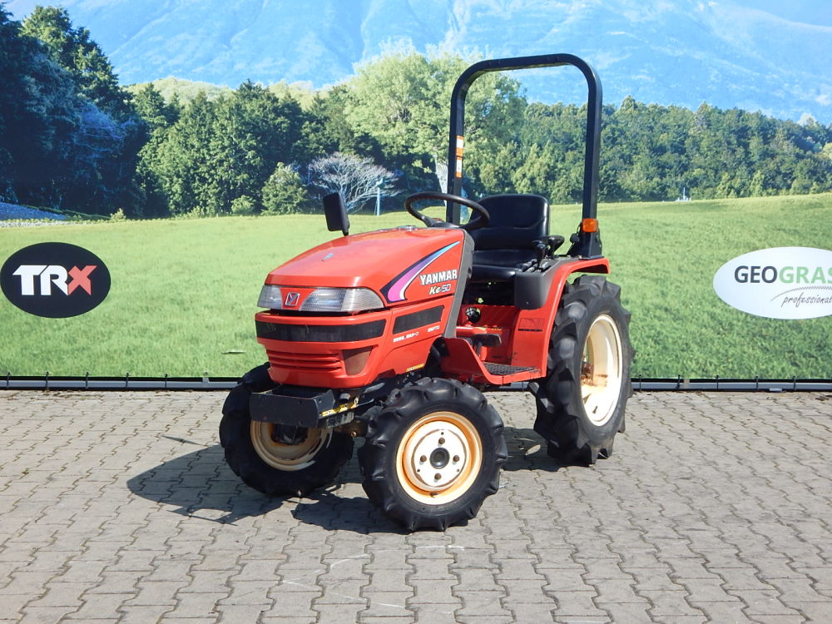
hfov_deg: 43.9
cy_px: 312
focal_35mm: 43
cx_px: 416
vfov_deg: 33.6
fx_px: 1034
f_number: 3.6
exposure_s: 1/1250
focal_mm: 7.7
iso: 125
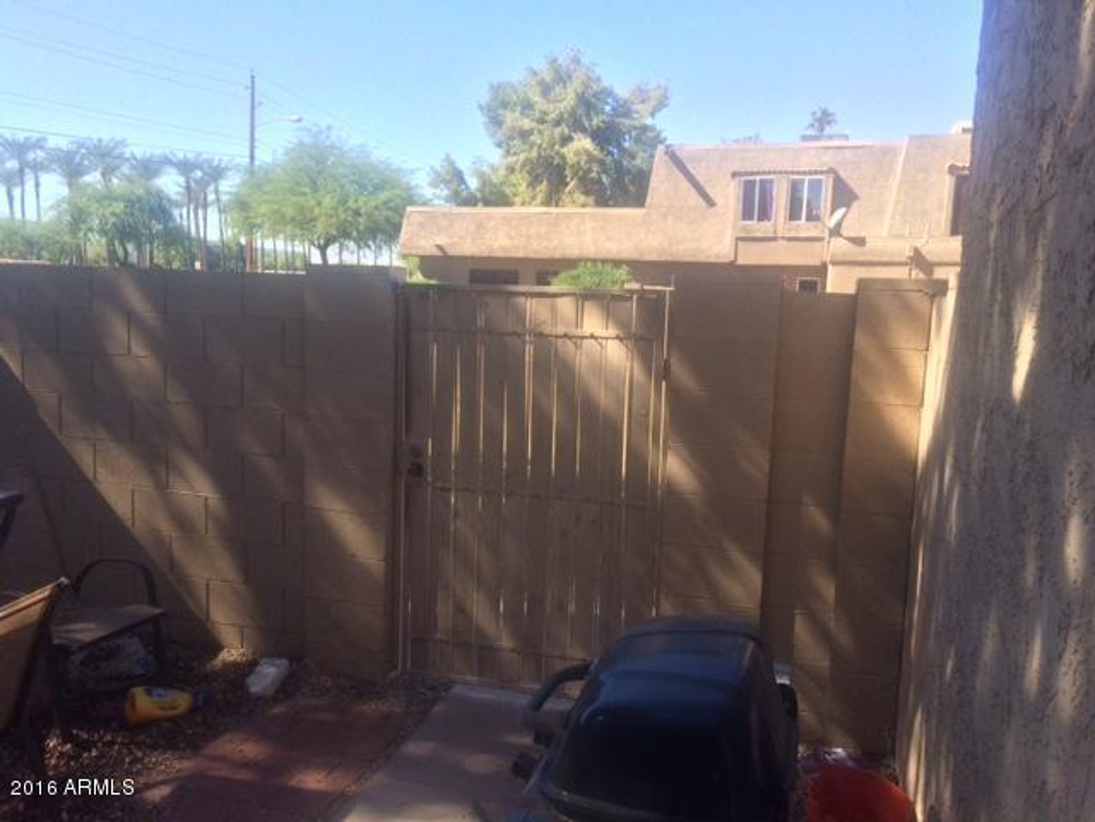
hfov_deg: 61.7
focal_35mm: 29
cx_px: 548
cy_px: 411
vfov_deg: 48.2
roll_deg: -2.1
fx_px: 917
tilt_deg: -9.5
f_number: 2.2
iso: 32
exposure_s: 1/892
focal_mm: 4.15
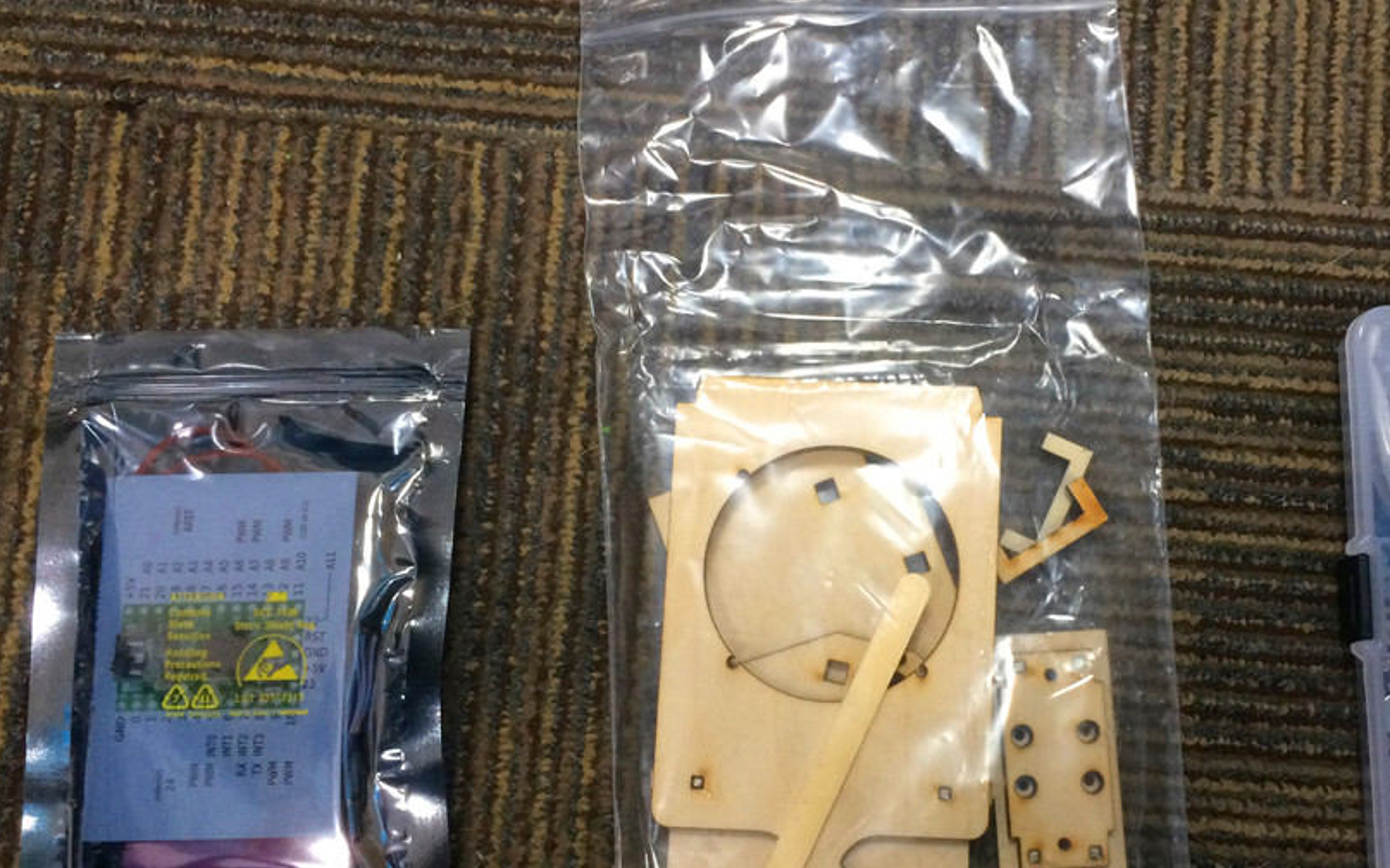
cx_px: 859
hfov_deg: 50.0
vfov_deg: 32.6
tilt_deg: -83.9
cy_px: 524
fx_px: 1477
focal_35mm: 39
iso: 200
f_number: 2.2
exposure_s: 1/33
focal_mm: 4.15
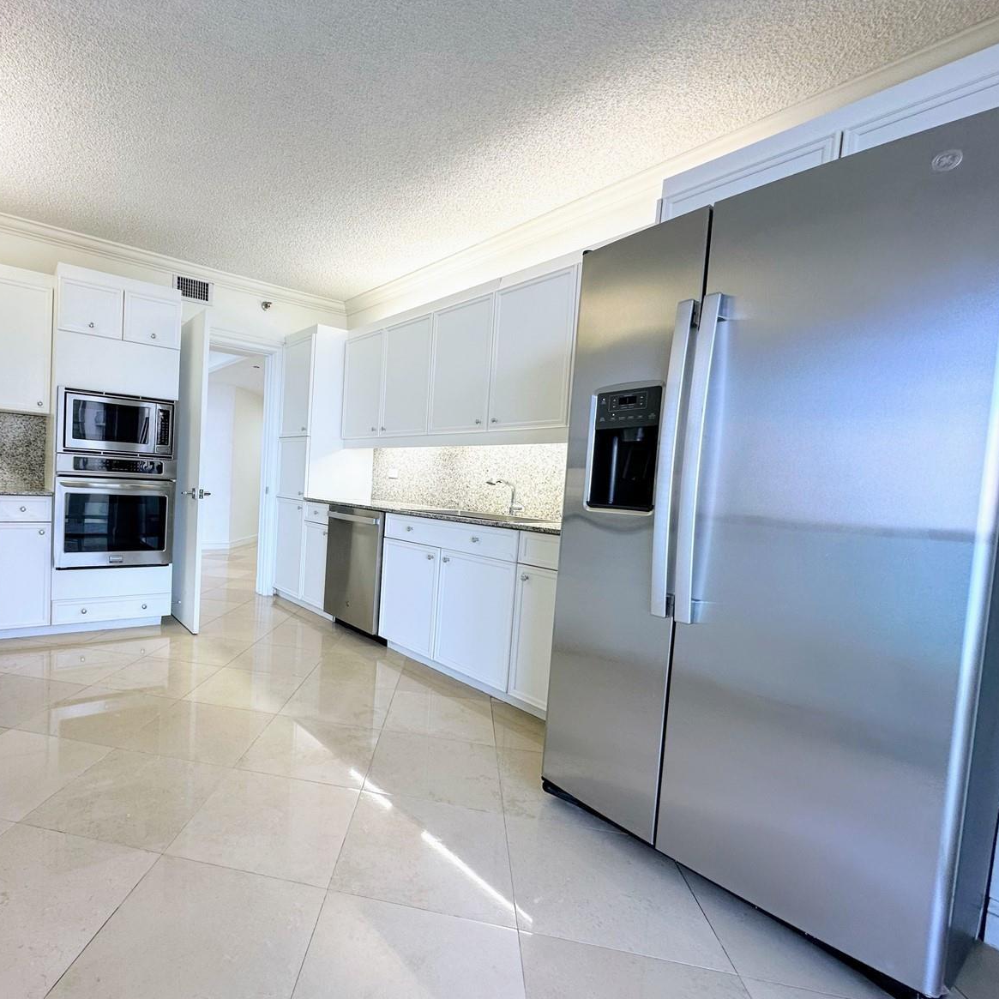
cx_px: 346
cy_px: 512
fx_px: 555
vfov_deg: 84.0
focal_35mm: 17
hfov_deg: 81.6
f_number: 2.2
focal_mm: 2.22
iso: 80
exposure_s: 1/120
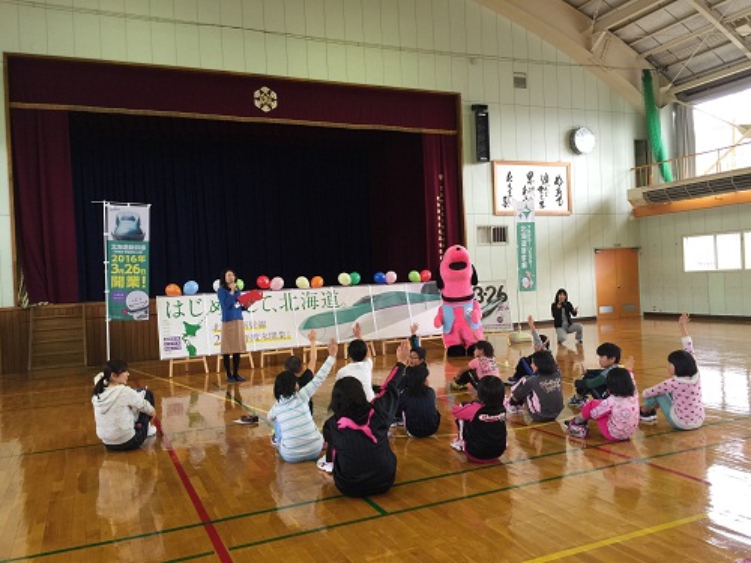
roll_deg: +3.3
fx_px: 629
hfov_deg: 61.7
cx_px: 376
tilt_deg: +0.0
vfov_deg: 48.2
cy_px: 282
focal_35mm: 29
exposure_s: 1/33
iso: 50
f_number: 2.2
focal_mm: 4.15
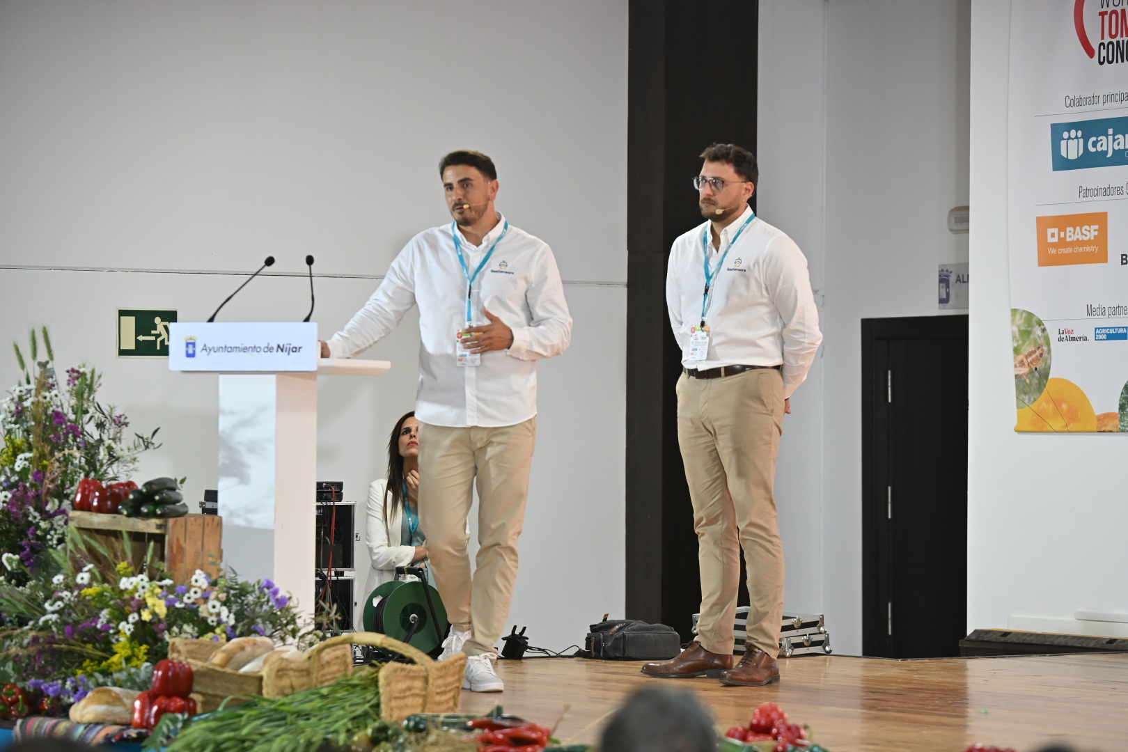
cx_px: 564
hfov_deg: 15.2
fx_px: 4230
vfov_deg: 10.2
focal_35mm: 135
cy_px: 376
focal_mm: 135
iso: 2000
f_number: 4
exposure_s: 1/160
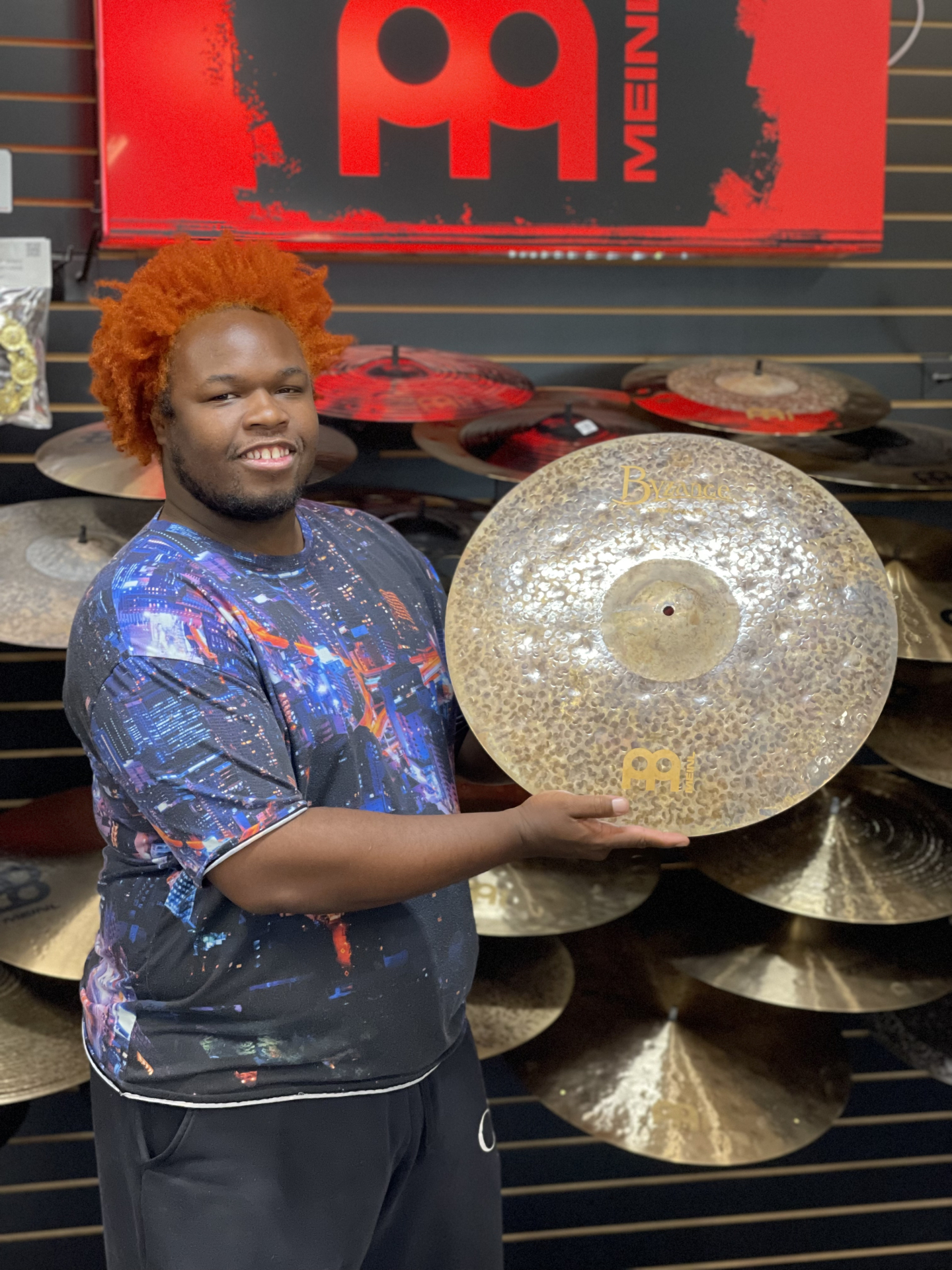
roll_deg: -0.7
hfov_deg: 22.9
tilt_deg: -7.5
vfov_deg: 30.3
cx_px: 476
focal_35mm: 64
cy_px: 635
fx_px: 2347
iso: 400
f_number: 2.2
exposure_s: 1/40
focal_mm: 7.5
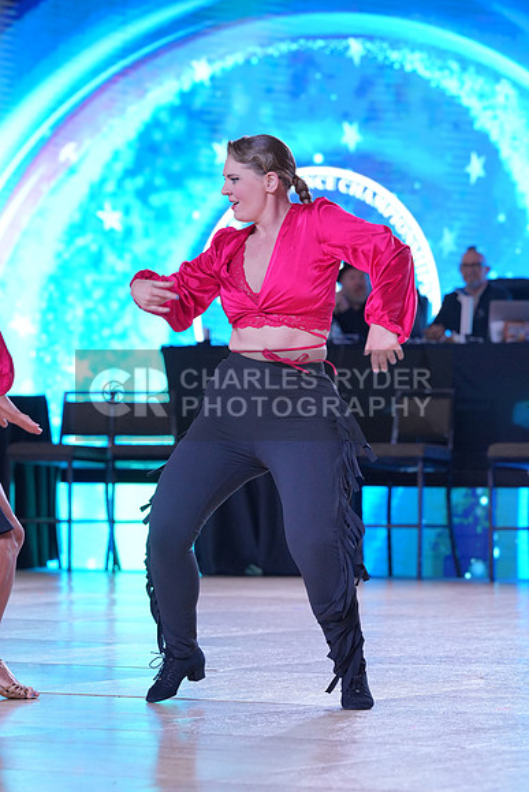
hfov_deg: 7.9
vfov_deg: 11.7
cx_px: 264
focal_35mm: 175
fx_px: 3855
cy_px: 396
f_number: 5.6
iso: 2000
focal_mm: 175
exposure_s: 1/400
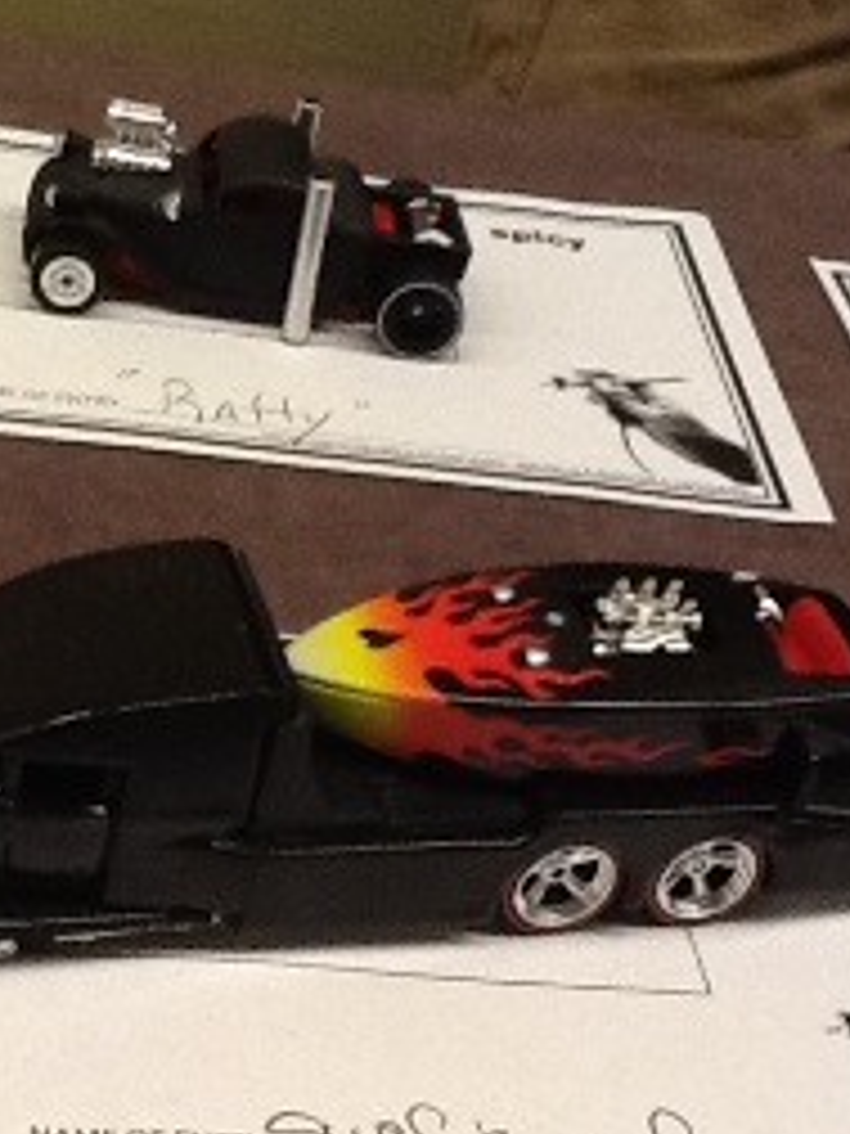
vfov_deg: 24.7
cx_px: 326
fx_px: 2586
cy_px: 639
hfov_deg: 18.6
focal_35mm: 79
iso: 125
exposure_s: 1/30
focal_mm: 2.03
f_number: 2.4
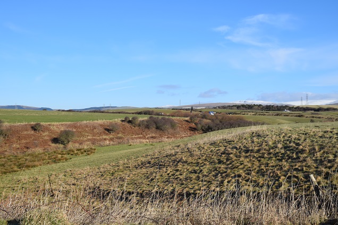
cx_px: 169
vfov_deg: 28.1
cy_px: 112
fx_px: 451
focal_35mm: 48
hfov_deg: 41.1
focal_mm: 32
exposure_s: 1/400
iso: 200
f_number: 10
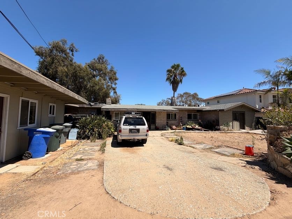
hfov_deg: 102.1
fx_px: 118
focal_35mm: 14
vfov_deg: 85.7
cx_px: 146
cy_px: 110
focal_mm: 2.22
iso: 20
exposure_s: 1/914
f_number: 2.2
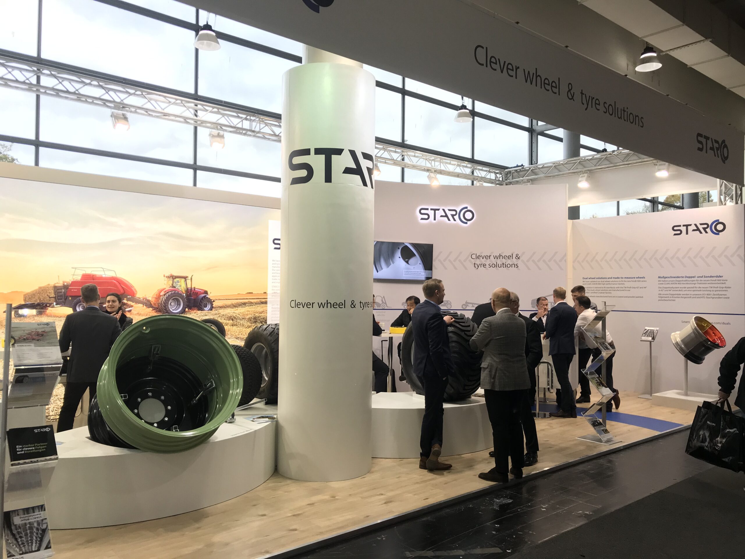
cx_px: 372
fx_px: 603
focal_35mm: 28
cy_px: 280
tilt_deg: +2.3
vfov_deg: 49.7
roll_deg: -0.3
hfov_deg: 63.4
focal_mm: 3.99
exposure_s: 1/100
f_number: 1.8
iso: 32
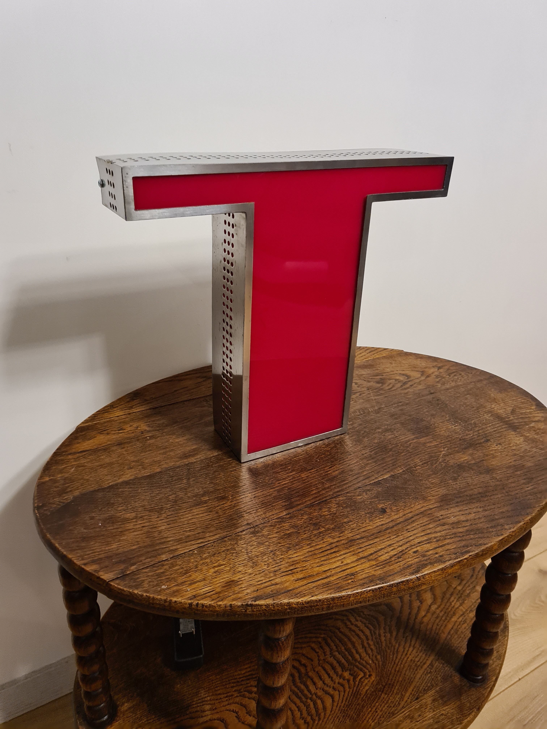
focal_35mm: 26
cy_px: 364
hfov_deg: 53.1
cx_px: 274
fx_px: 548
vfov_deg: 67.3
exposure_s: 1/50
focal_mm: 5.4
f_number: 1.8
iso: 320
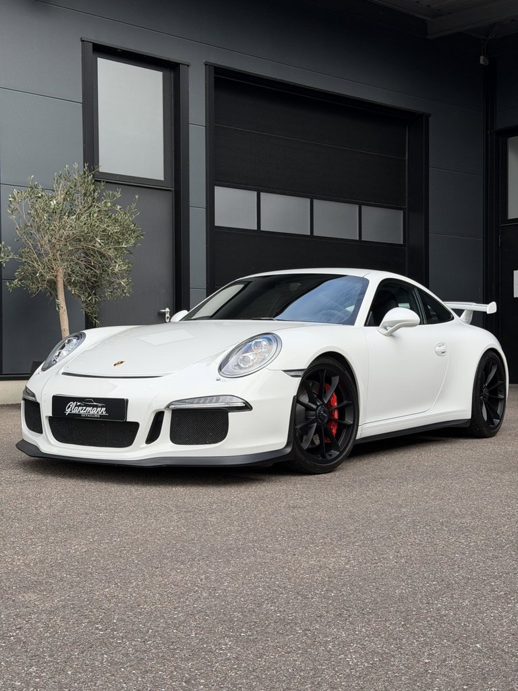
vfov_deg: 39.7
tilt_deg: -0.5
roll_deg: +0.3
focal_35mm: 48
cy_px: 346
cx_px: 259
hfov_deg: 30.3
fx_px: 958
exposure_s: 1/652
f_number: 1.78
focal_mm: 6.76
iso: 64
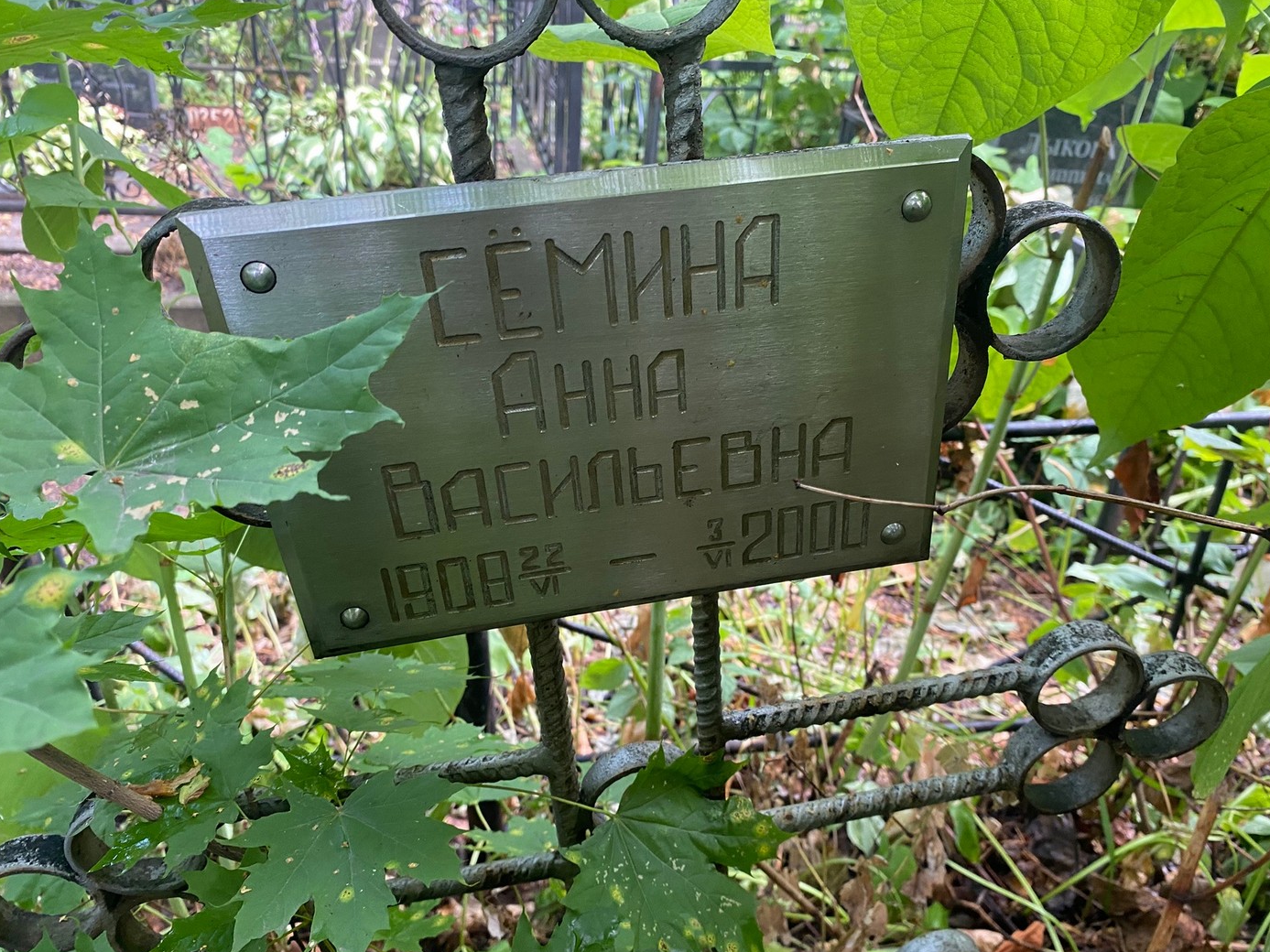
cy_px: 491
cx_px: 654
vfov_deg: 51.3
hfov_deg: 65.3
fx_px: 990
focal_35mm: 27
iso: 125
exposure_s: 1/60
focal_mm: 4.25
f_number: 1.8
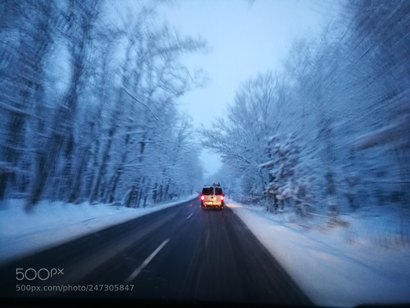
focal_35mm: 27
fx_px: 320
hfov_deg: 65.3
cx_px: 205
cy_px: 154
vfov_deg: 51.4
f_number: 2.2
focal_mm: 3.95
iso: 640
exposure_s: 1/16.7
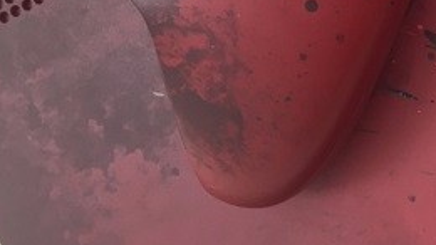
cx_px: 490
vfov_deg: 16.4
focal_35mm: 73
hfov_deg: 26.5
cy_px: 64
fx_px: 844
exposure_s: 1/33
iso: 25
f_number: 2.2
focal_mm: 4.15
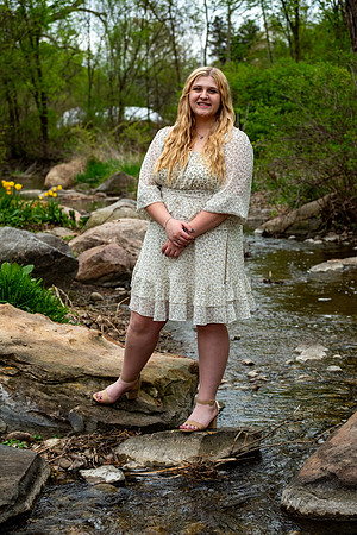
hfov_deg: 18.2
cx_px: 178
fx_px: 1116
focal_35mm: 75
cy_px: 268
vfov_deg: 27.0
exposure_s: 1/400
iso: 250
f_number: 4
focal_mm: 50
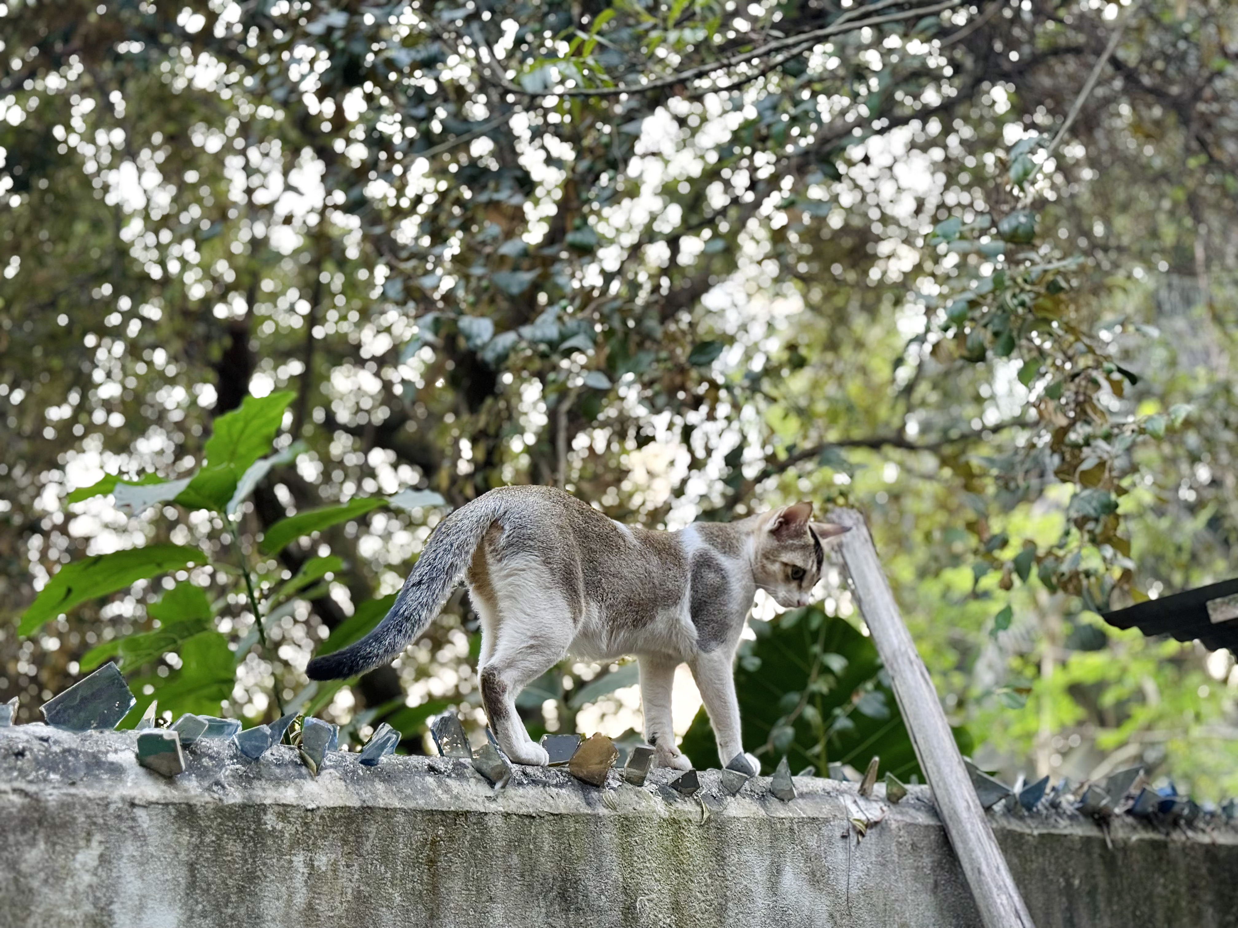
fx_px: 1717
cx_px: 619
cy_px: 464
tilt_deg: +15.7
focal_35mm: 48
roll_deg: +1.6
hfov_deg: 39.7
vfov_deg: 30.3
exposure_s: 1/242
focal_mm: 6.76
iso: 125
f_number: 1.78
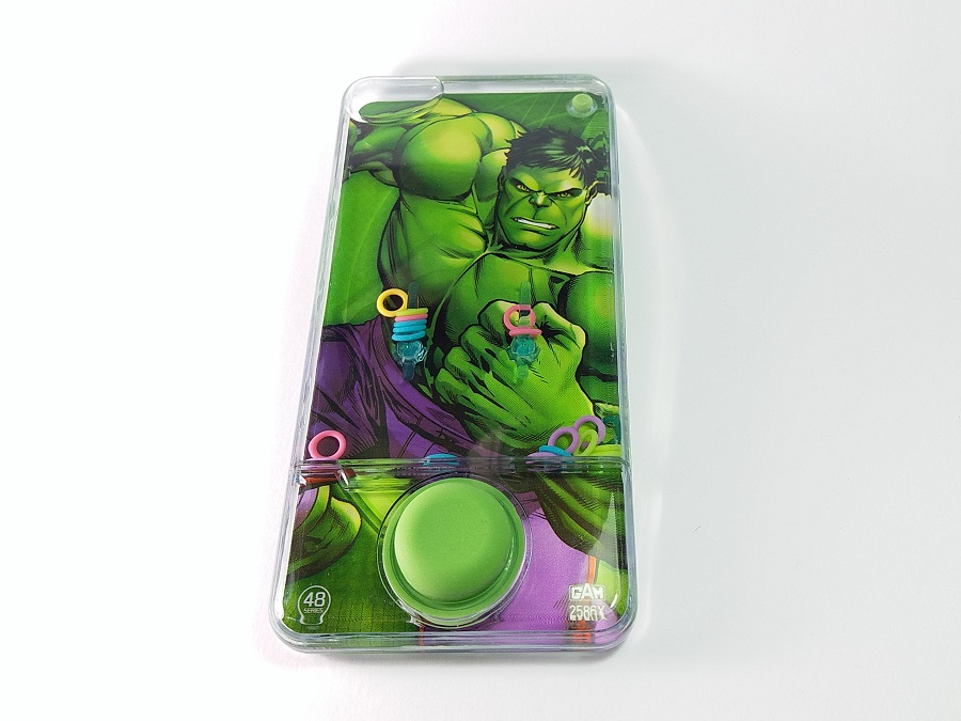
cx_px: 480
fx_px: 777
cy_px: 360
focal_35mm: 28
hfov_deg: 63.4
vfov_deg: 49.7
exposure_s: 1/33
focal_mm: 3.7
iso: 40
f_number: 1.9
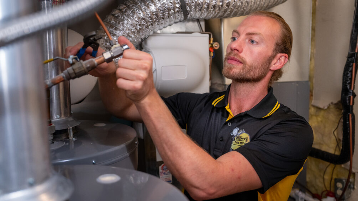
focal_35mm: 32
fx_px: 304
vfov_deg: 36.7
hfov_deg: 61.0
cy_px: 102
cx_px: 177
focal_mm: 30
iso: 1000
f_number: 2.8
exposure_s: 1/250
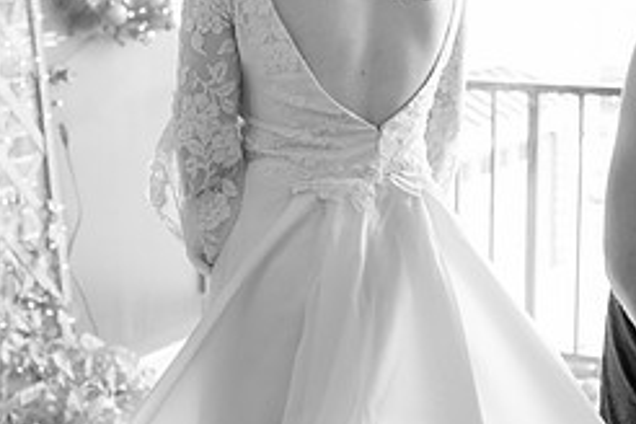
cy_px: 156
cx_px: 455
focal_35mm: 69
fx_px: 1219
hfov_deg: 28.9
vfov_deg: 19.7
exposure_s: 1/125
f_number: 3.2
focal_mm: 28
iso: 1600
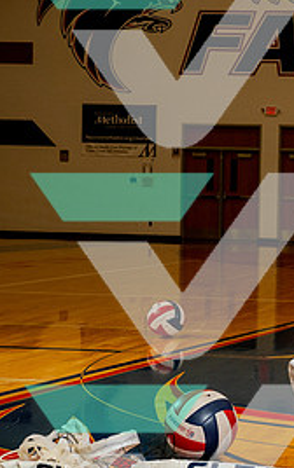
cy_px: 261
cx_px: 473
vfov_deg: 27.8
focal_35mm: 74
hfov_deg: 15.8
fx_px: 947
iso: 640
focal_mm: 32
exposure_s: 1/250
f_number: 7.1
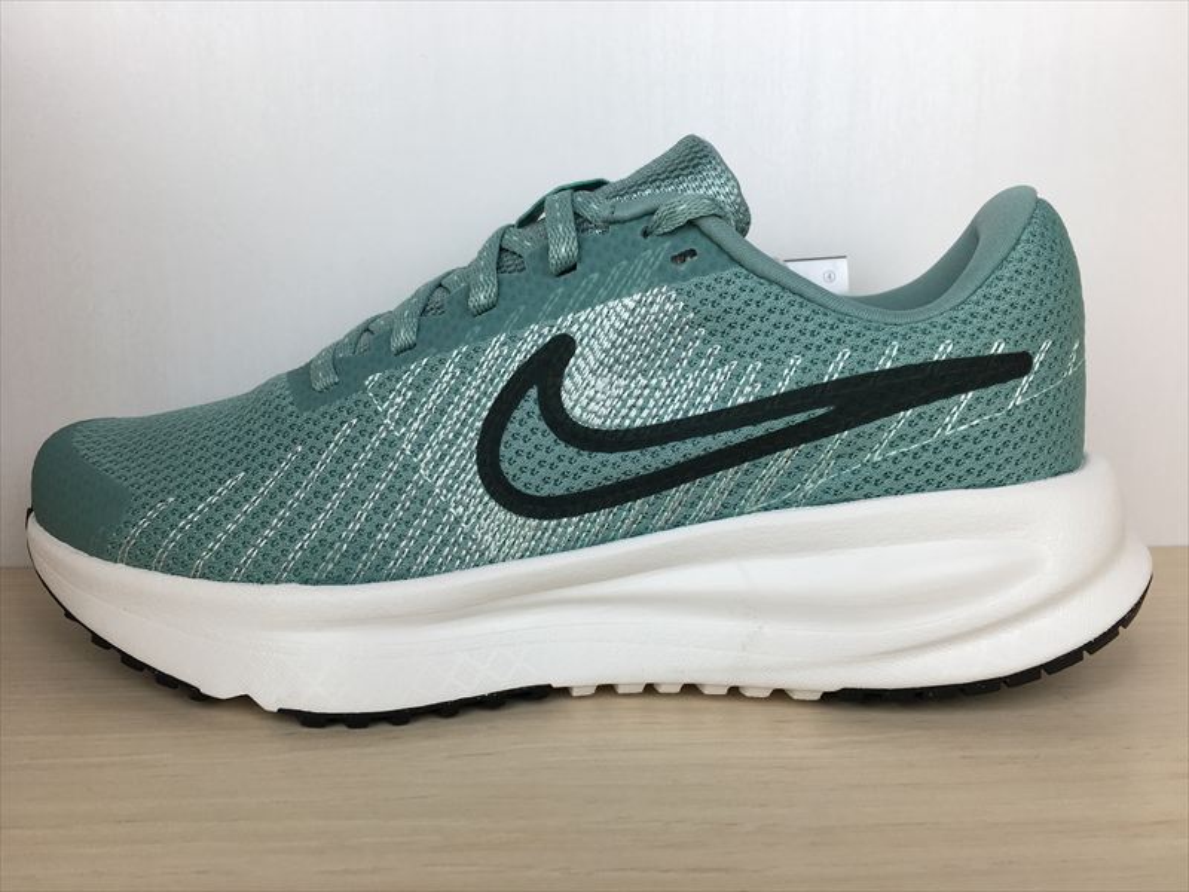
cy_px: 446
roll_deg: +1.1
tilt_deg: -10.9
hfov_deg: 61.7
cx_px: 594
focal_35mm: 29
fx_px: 996
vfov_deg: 48.2
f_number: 2.2
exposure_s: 1/128
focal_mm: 4.15
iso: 25
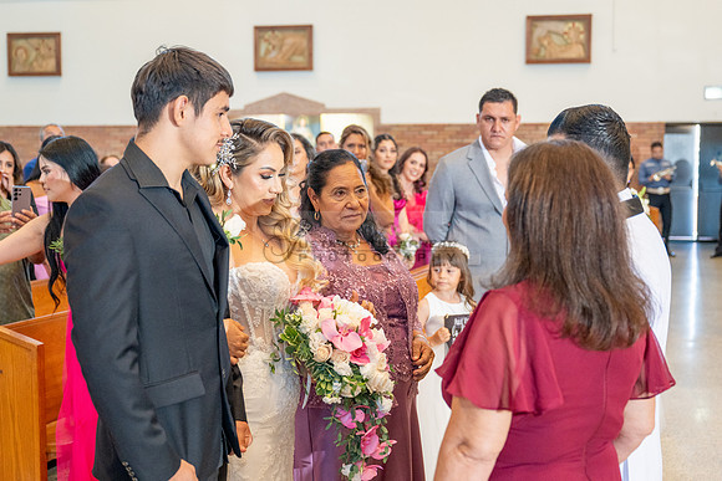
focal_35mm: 51
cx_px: 361
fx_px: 1029
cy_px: 247
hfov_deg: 38.7
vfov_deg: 26.3
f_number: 3.2
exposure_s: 1/200
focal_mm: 43
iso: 1000
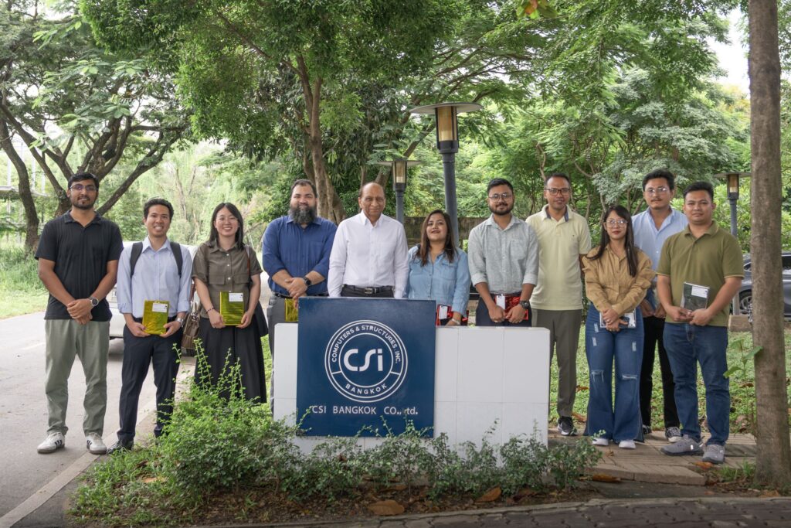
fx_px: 791
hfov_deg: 53.1
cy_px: 264
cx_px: 396
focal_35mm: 36
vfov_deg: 36.9
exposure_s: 1/200
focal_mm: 24
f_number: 4
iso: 250
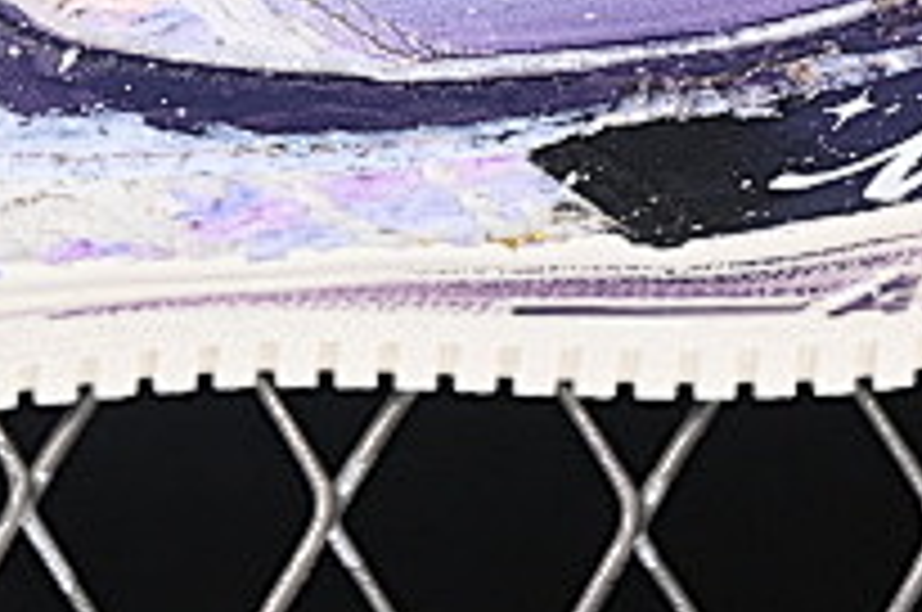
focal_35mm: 396
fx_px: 10126
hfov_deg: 5.2
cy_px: -850
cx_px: -175
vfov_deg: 3.4
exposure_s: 1/80
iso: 160
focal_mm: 50
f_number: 7.1
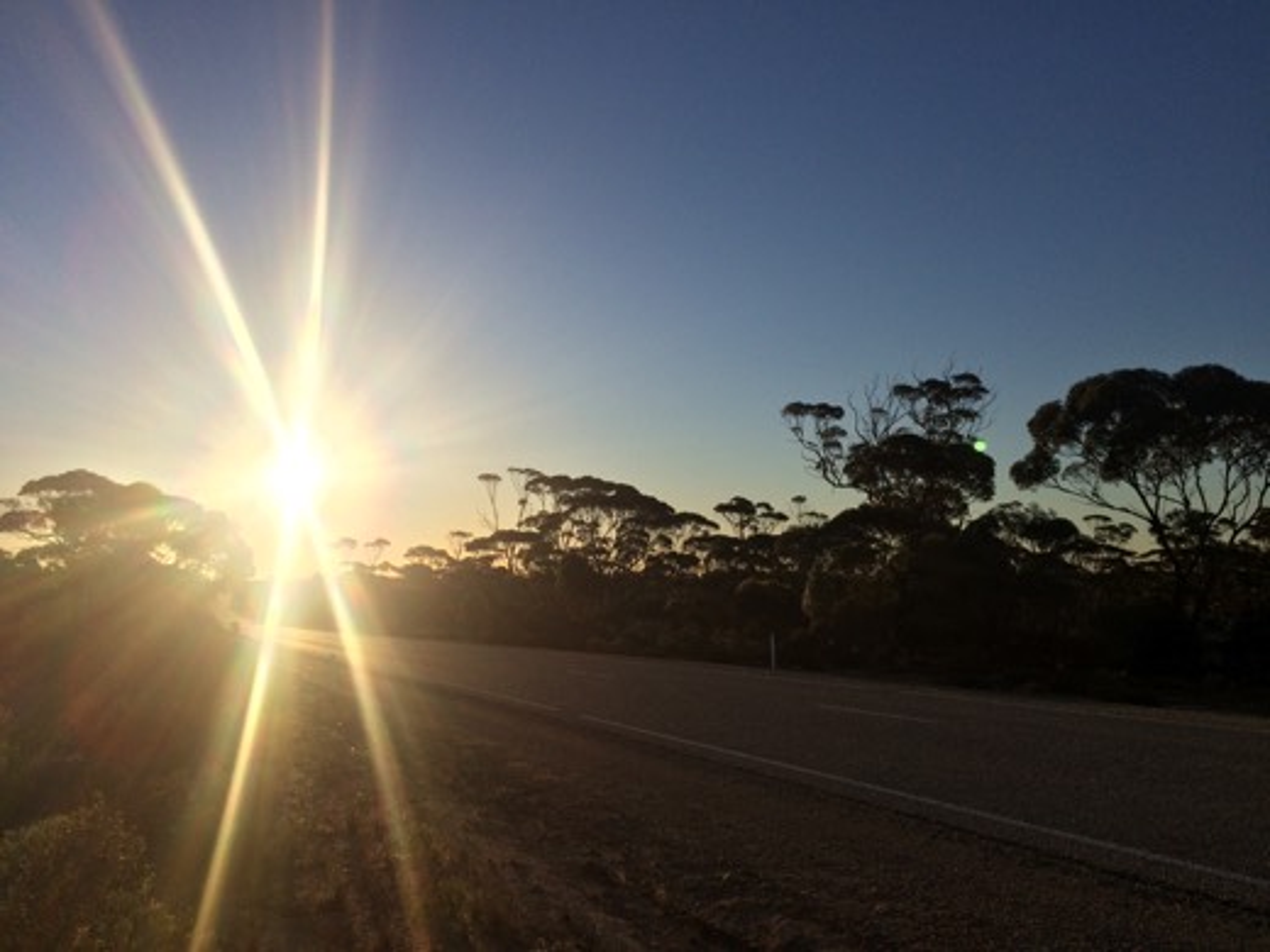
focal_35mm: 29
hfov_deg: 61.7
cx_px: 635
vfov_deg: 48.2
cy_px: 476
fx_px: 1064
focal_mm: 4.15
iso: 32
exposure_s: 1/5128
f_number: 2.2
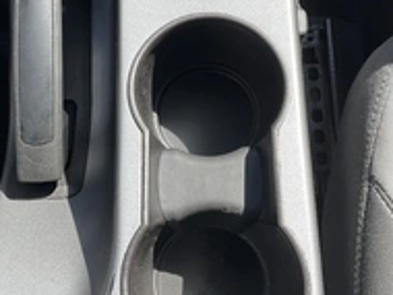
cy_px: 64
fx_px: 693
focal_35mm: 61
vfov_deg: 23.8
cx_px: 157
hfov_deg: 31.6
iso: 25
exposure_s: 1/358
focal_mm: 3
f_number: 1.8
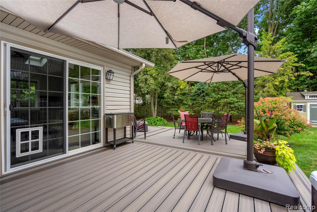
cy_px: 106
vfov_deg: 73.8
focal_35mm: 16
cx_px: 158
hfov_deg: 96.7
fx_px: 141
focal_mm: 16
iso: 100
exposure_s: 1/50
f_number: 4
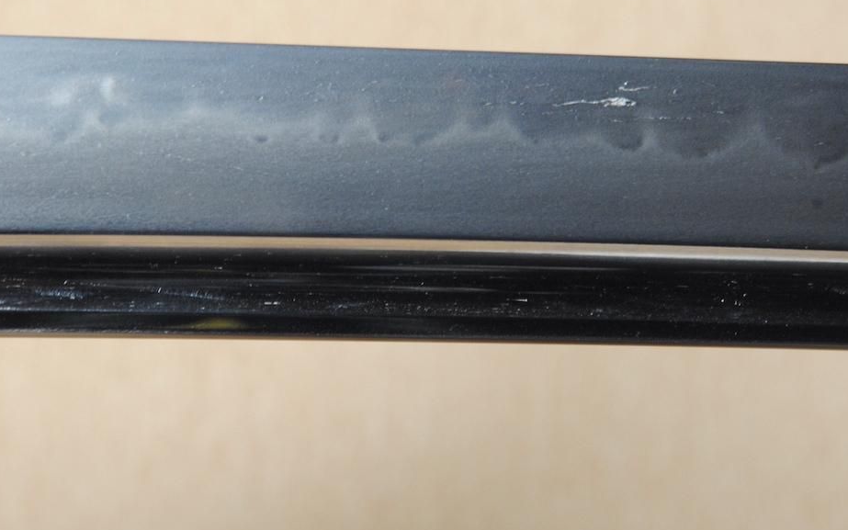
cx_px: 355
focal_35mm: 244
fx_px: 5634
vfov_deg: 5.4
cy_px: 166
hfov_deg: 8.6
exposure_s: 1/2
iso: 400
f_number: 11
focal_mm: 105
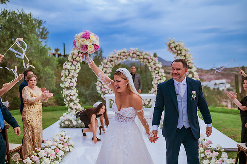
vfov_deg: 37.7
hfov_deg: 54.4
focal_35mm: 35
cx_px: 124
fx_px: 241
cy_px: 82
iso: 500
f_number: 1.8
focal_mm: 35
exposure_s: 1/800
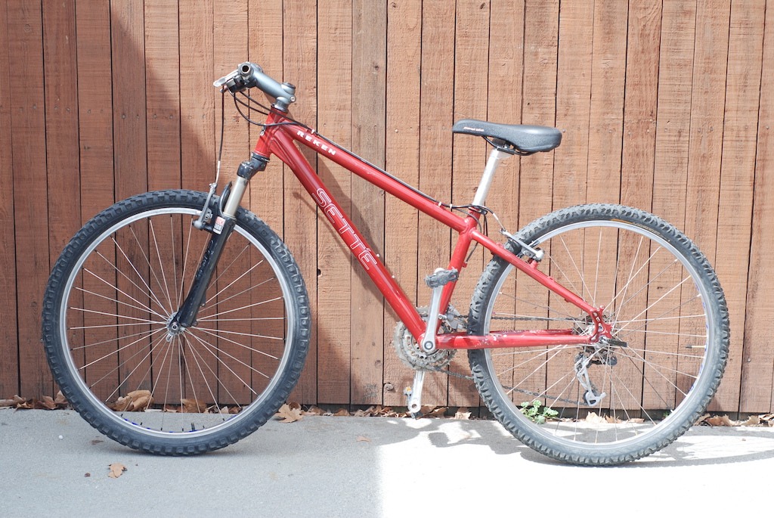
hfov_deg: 27.0
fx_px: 1614
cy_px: 259
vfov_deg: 18.2
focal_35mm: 75
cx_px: 387
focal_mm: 50
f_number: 5.6
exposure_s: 1/125
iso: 100
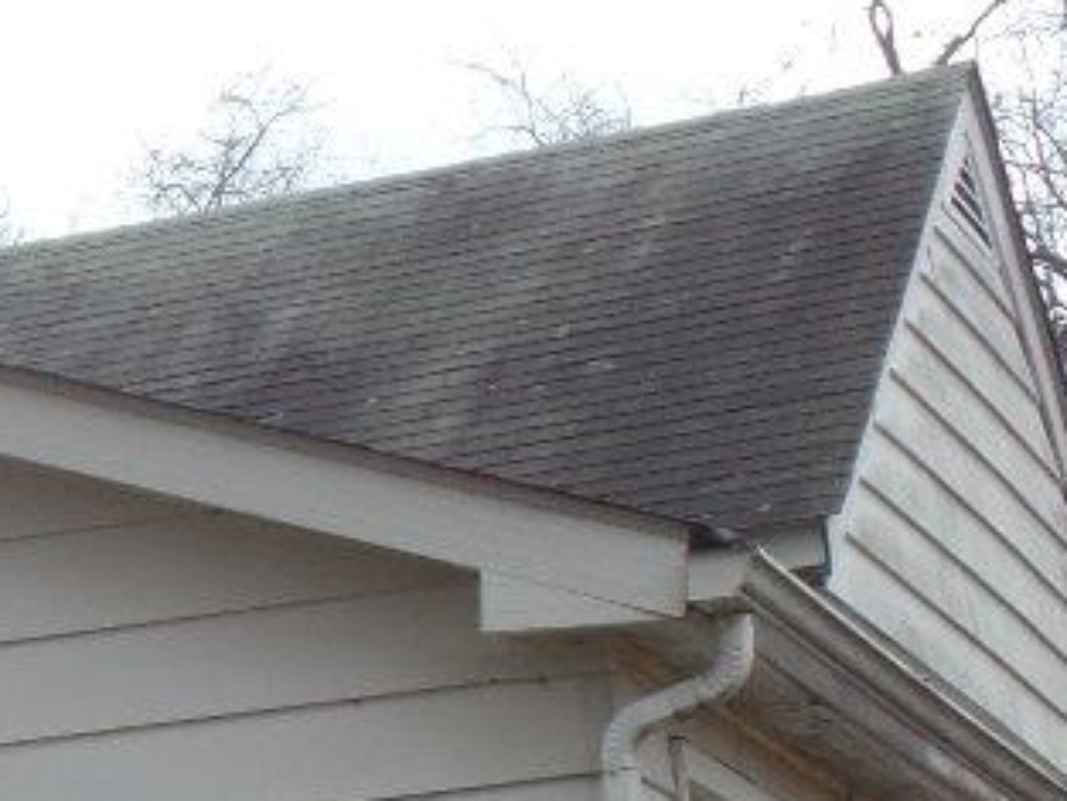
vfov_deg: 7.6
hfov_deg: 9.4
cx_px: -1272
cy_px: 985
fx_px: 5951
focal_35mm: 193
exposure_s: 1/250
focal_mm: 7.5
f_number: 3.6
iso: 80
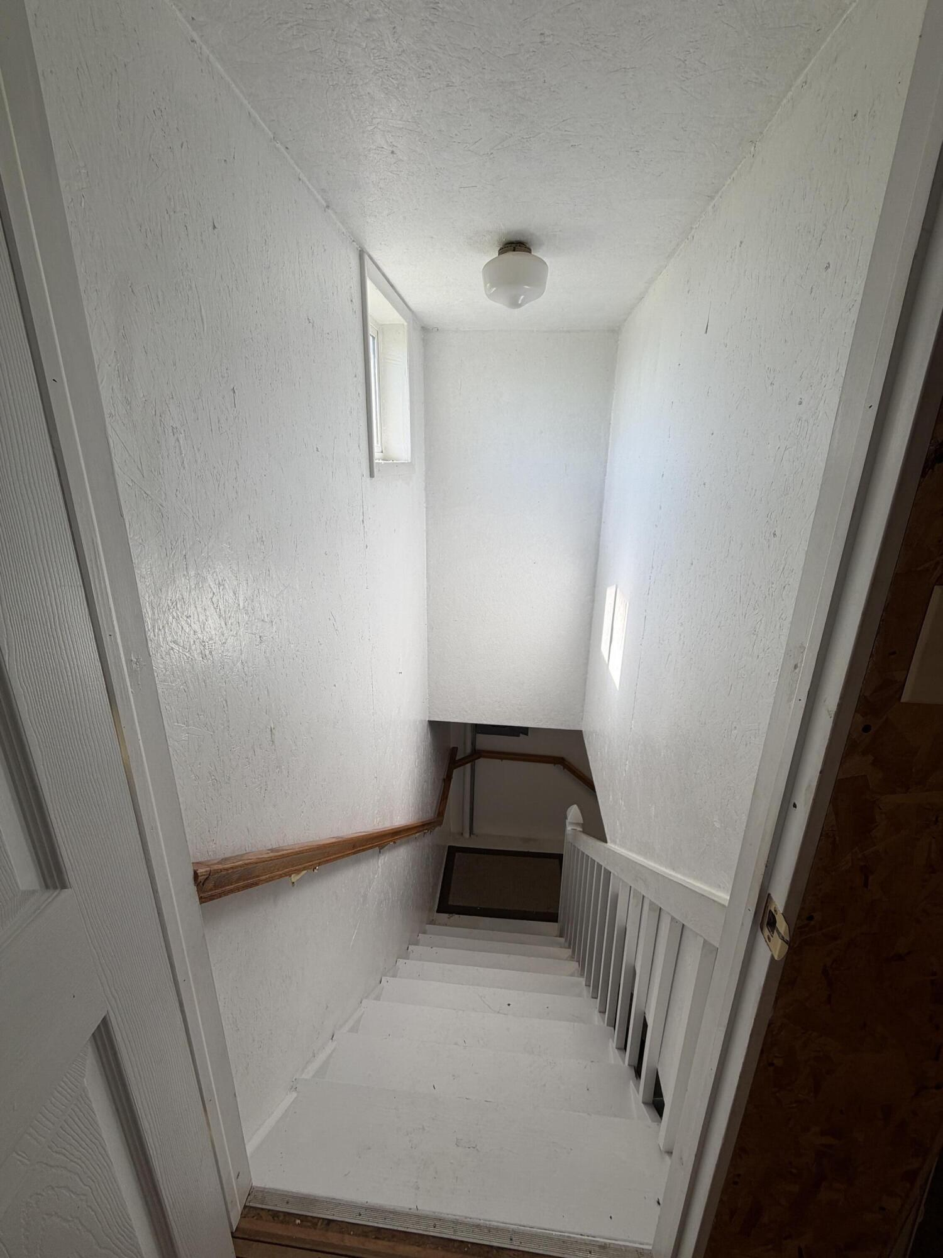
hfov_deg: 85.7
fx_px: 509
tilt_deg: -17.7
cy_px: 629
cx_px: 472
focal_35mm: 14
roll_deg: -0.7
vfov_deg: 102.1
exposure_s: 1/120
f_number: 2.2
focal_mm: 2.22
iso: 25
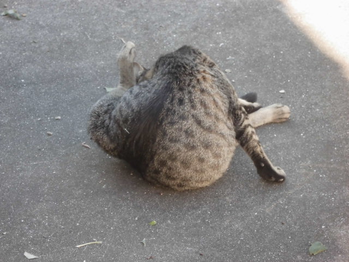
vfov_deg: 10.7
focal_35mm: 139
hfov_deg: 14.2
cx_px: 174
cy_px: 131
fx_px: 1401
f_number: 6.2
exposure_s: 1/60
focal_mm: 24.8
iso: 400
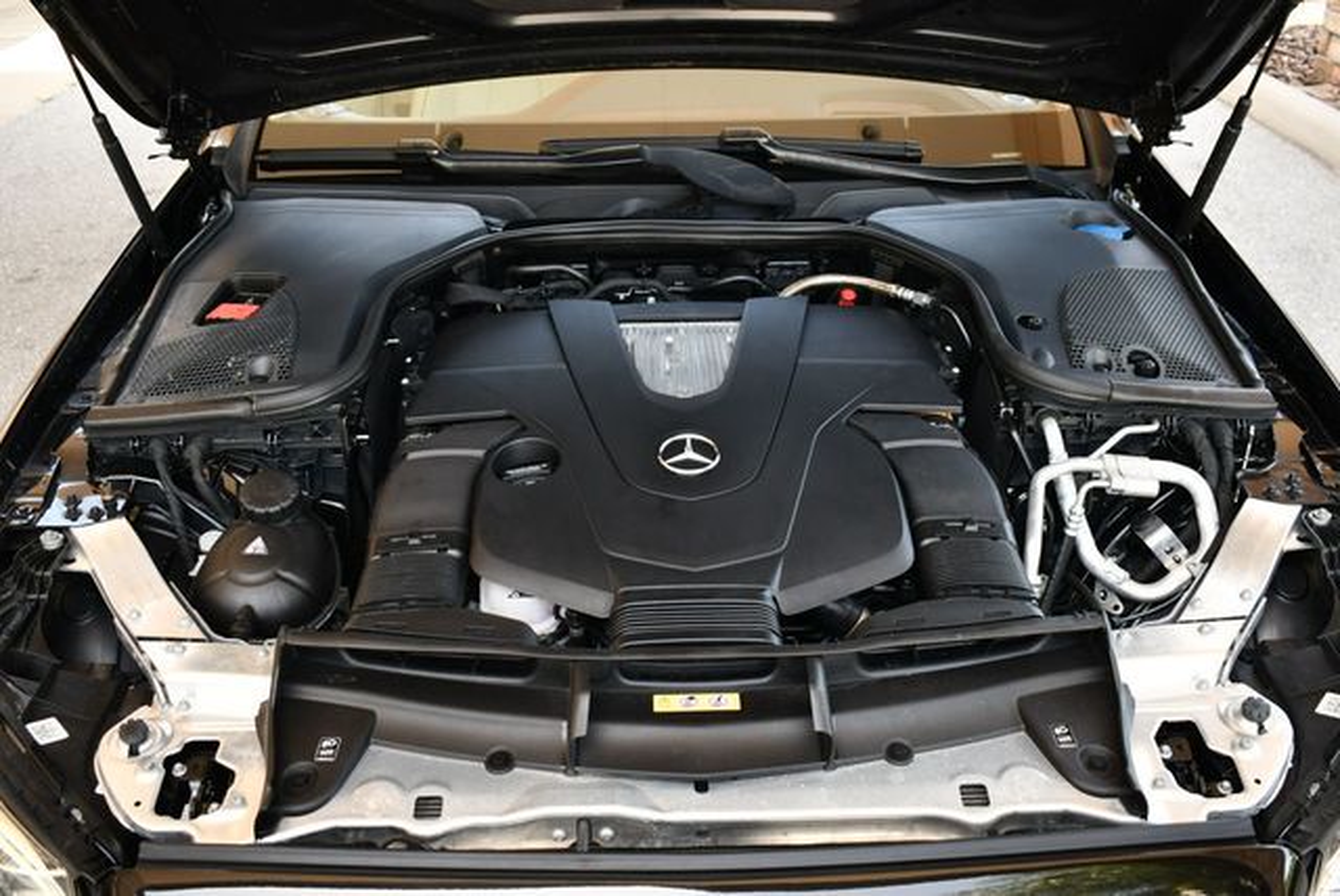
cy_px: 448
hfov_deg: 53.1
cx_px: 670
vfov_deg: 36.9
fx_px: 1341
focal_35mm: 36
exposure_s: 1/250
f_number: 3.5
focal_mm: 18
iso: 400
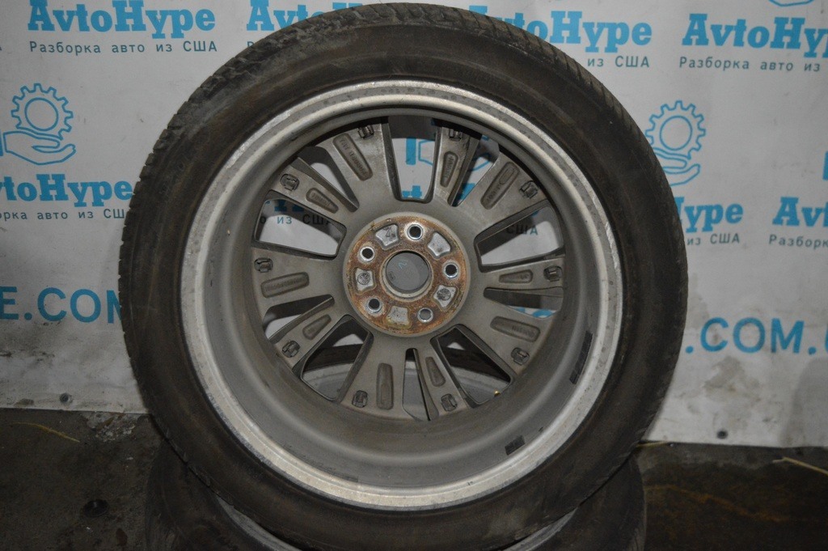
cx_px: 414
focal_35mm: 45
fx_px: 1034
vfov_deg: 29.8
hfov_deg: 43.6
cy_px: 276
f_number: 4.2
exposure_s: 1/60
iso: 3200
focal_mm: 30
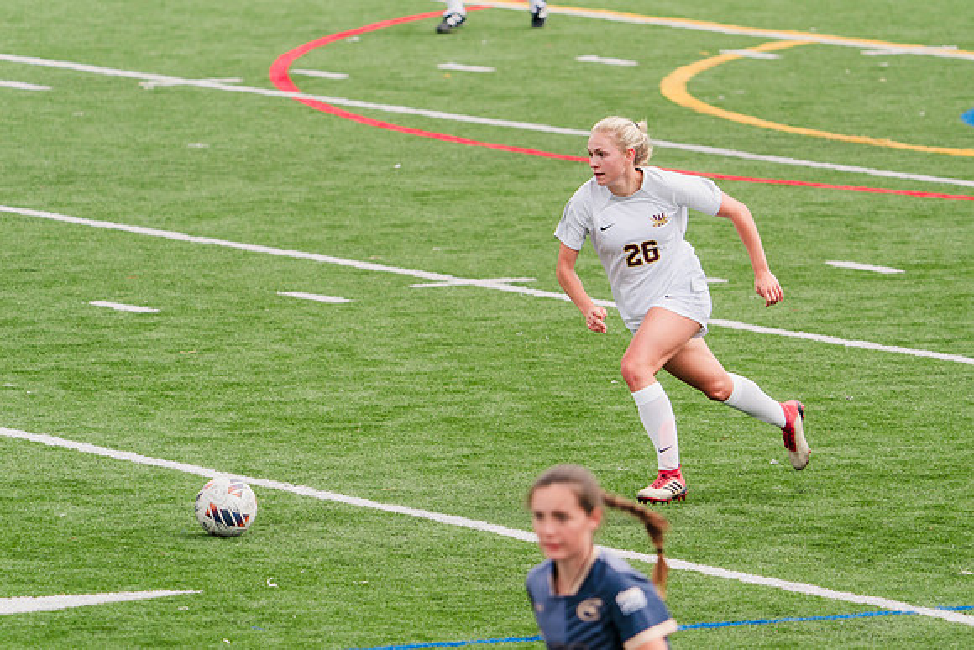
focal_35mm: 423
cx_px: 615
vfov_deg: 3.3
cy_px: 325
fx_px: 11442
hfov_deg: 4.9
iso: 640
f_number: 6.3
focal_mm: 335
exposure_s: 1/1600
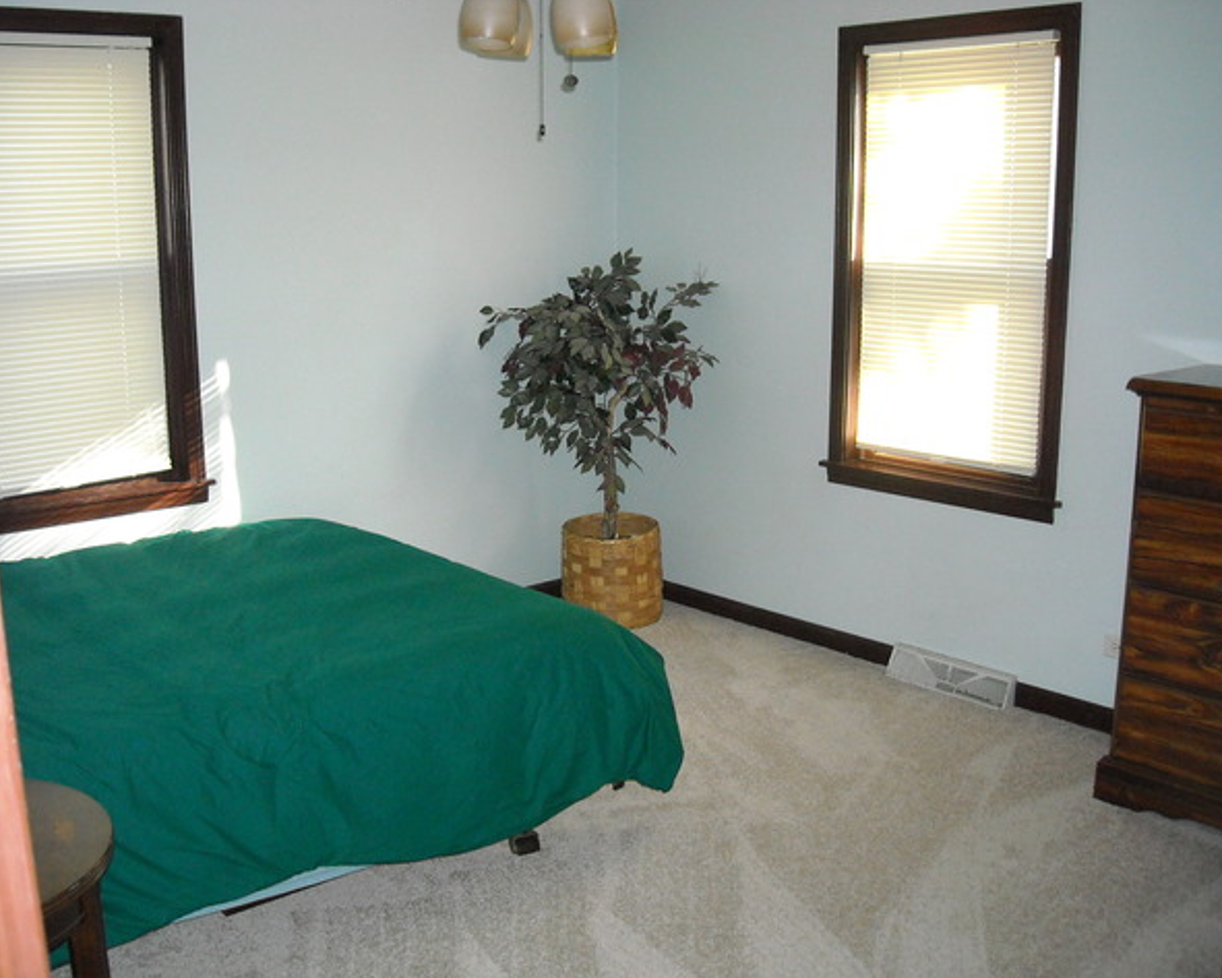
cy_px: 486
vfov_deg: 40.1
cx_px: 589
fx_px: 1338
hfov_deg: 49.1
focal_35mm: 37
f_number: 2.8
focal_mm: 5.7
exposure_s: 1/60
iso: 400
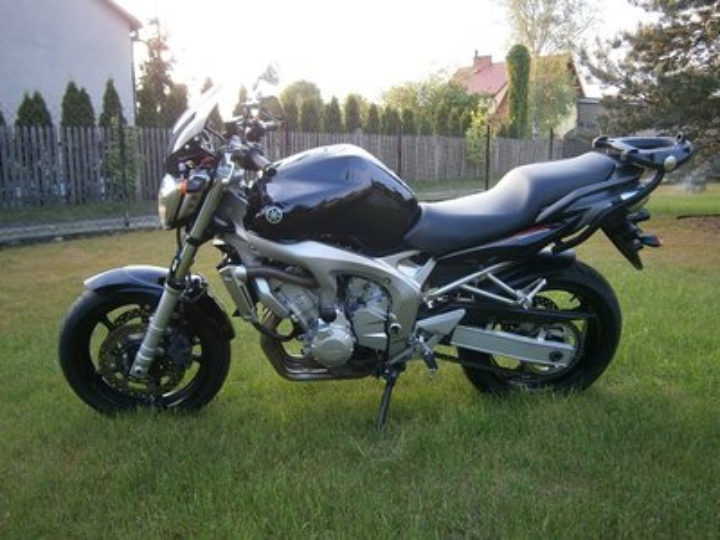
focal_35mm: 31
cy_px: 270
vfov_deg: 45.4
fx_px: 645
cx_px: 360
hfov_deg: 58.4
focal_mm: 5.5
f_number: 2.9
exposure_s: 1/40
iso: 80
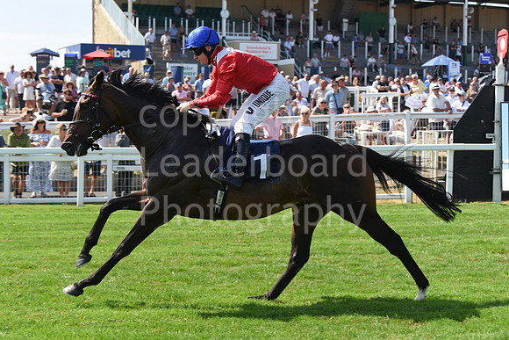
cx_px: 254
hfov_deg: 28.8
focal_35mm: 70
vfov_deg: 19.5
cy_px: 170
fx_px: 990
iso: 400
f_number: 5.6
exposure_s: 1/1600
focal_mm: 70
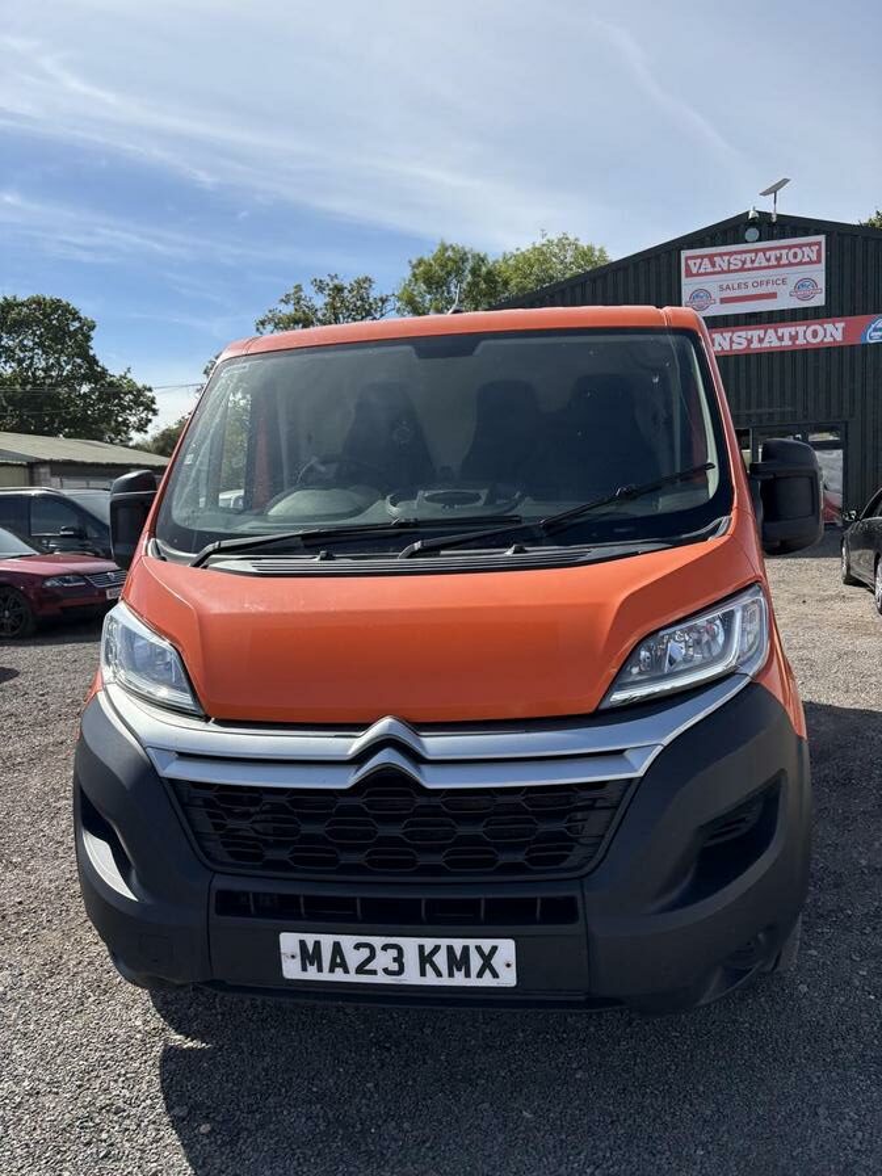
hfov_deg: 53.1
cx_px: 441
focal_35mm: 26
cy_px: 588
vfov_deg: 67.3
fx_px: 883
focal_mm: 5.96
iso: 50
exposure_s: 1/2865
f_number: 1.6
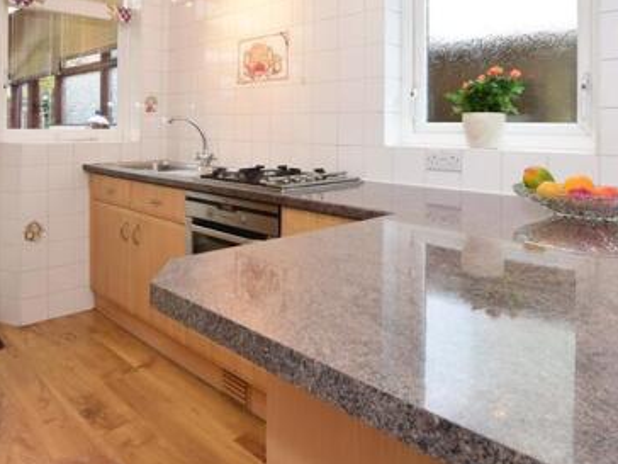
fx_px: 464
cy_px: 120
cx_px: 253
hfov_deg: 66.8
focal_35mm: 26
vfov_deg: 51.0
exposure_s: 1/20
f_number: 10
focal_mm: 10
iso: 500
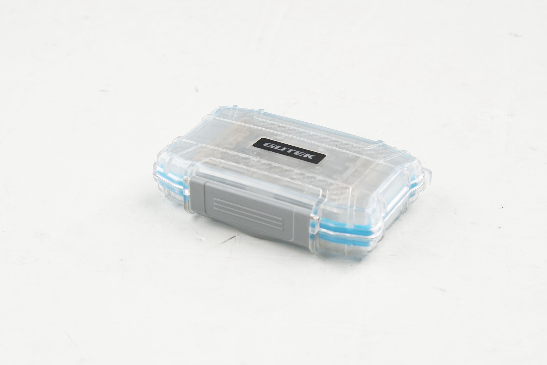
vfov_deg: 16.7
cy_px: 182
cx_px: 274
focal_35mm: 82
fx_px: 1246
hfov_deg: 24.8
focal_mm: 55
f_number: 8
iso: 400
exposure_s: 1/160
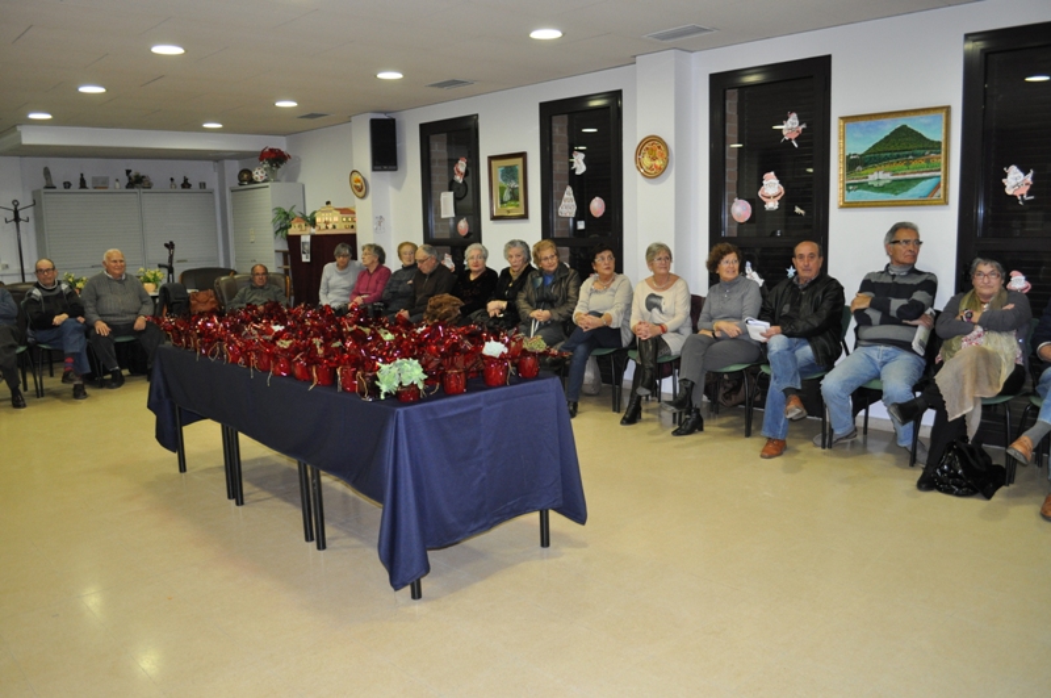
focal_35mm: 27
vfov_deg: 47.8
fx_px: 787
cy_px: 349
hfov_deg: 67.5
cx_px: 526
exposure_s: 1/60
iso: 800
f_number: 3.5
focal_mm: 18
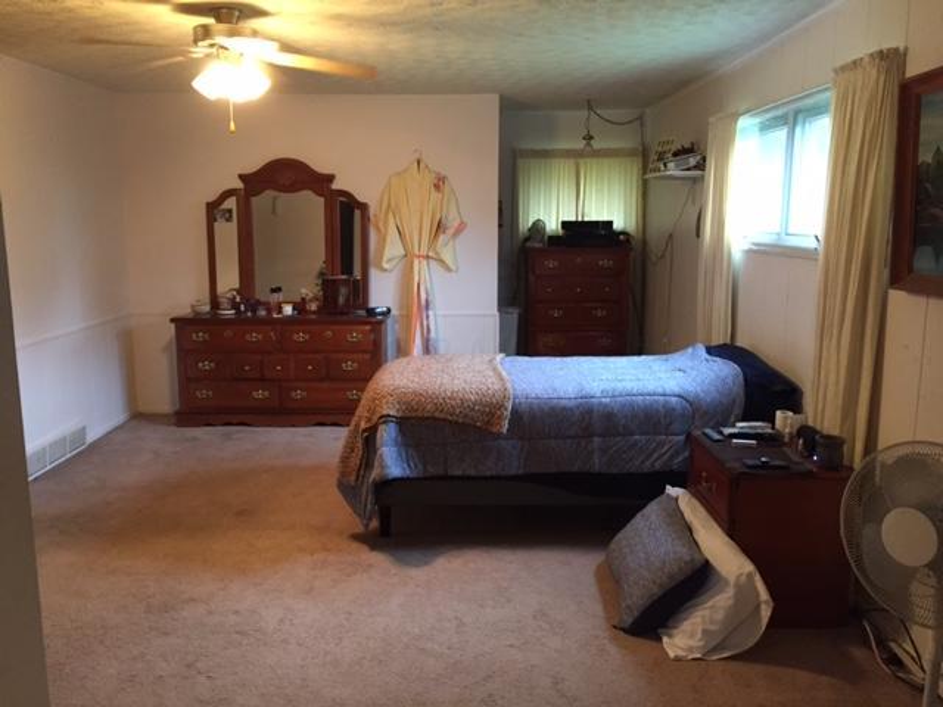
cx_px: 472
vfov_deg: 48.2
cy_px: 354
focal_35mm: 29
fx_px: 790
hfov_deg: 61.7
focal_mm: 4.15
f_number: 2.2
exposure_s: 1/24
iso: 250
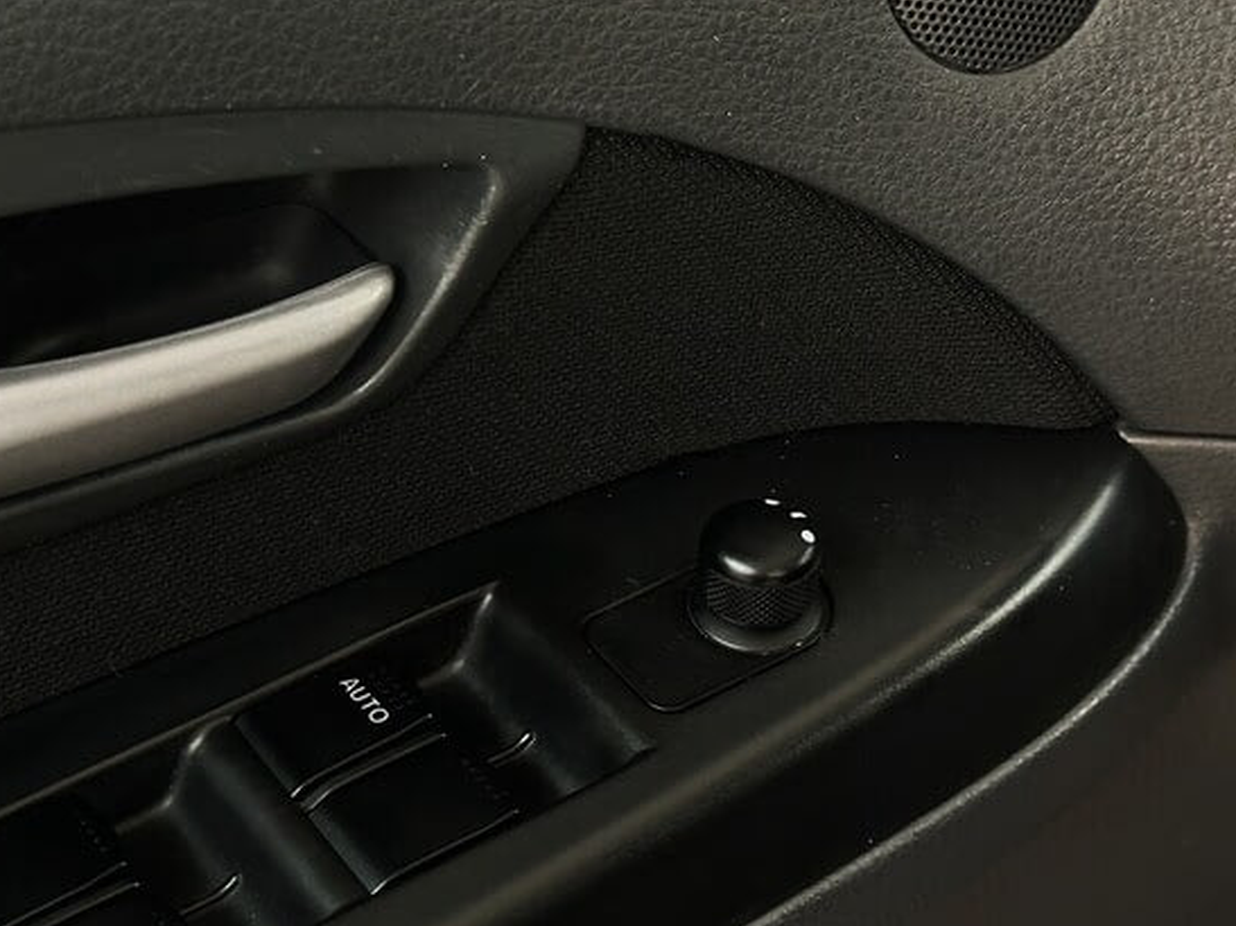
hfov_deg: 24.5
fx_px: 2820
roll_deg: +4.3
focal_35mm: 79
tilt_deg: -33.8
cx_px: 373
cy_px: 446
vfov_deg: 18.7
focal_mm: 6.86
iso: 320
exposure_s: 1/33
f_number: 1.78
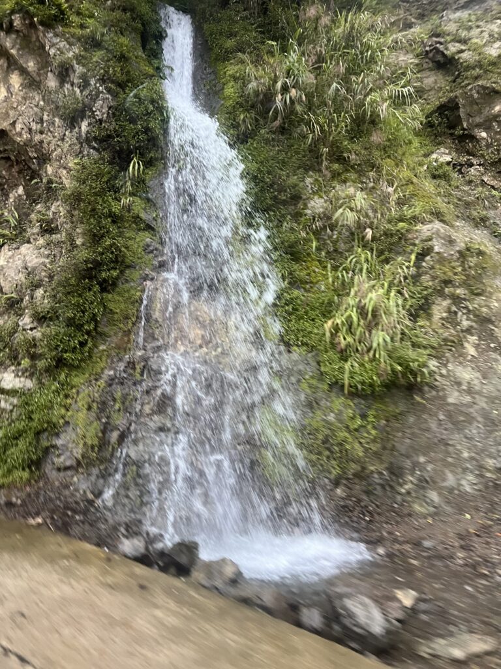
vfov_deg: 67.3
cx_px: 250
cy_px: 334
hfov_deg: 53.1
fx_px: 502
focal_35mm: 26
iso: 200
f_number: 1.5
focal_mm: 5.7
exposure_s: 1/60
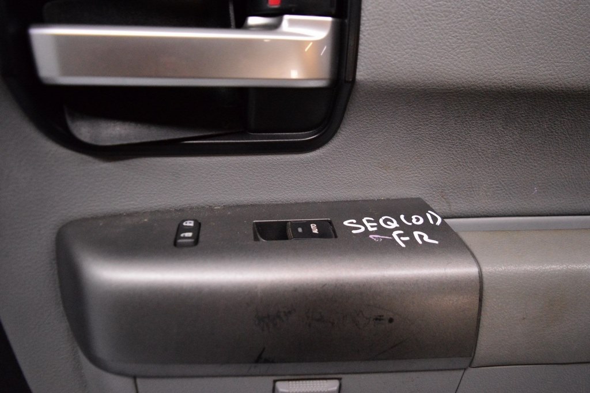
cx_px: 295
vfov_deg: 47.9
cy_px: 196
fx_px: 442
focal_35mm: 27
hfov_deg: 67.4
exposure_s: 1/400
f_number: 3.5
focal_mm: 18
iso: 3200
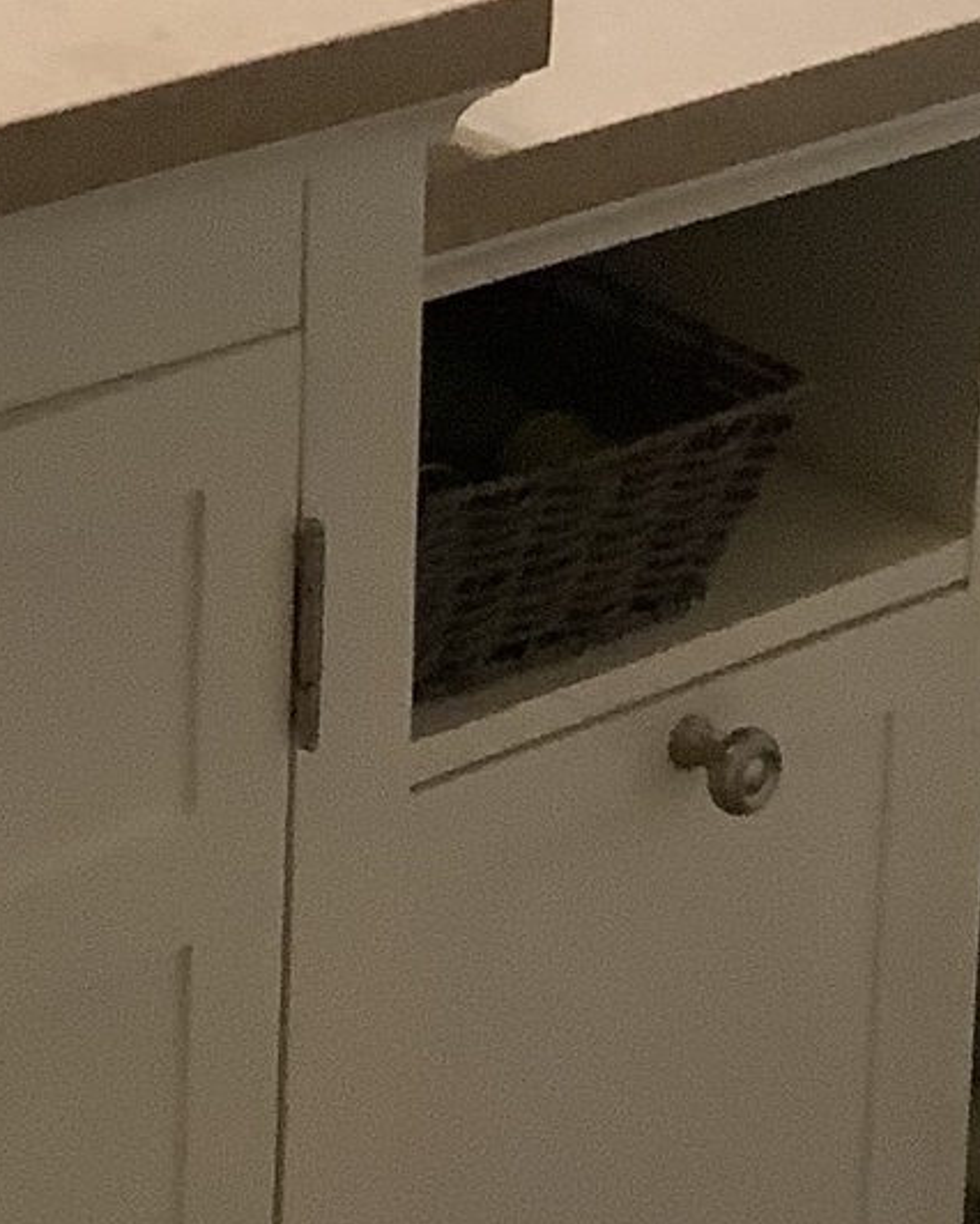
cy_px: -814
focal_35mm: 131
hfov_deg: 10.9
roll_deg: +1.1
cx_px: -876
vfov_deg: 13.5
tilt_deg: -10.8
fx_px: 4747
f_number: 2.4
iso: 160
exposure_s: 1/60
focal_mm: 3.3
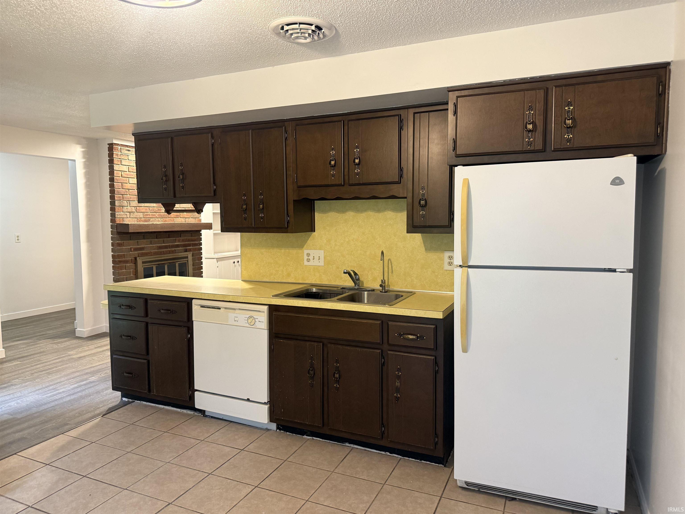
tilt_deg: -4.0
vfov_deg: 56.8
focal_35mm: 24
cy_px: 257
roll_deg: -0.2
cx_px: 342
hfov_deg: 71.6
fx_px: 475
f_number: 1.78
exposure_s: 1/60
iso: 250
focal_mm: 6.76
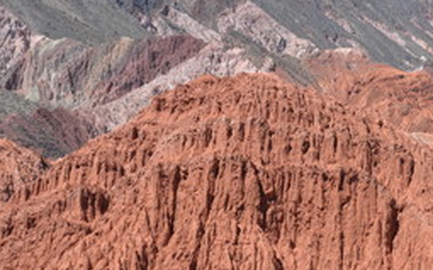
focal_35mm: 144
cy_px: 82
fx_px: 1698
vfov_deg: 9.1
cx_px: 245
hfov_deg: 14.5
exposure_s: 1/250
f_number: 8
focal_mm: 72
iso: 110
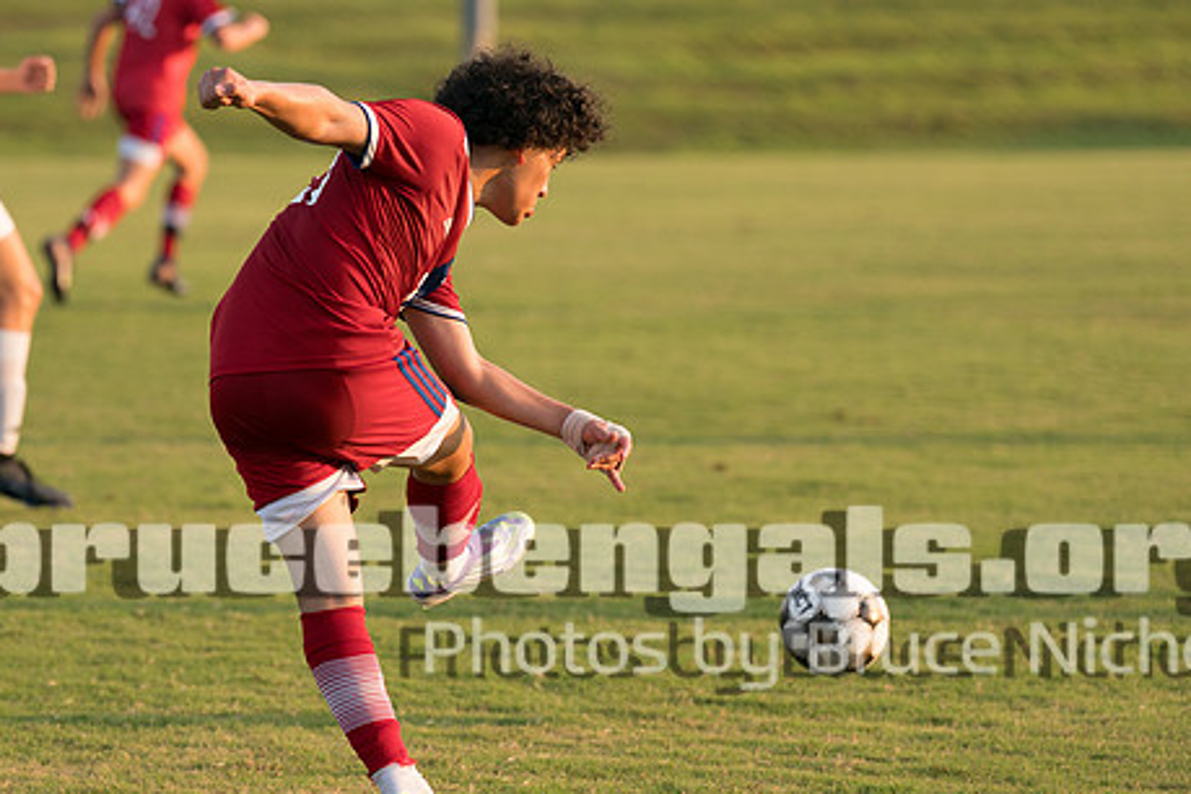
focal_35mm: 223
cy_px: 405
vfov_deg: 6.2
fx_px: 7377
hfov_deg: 9.2
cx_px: 477
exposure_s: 1/1250
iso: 320
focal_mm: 144
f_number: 2.8
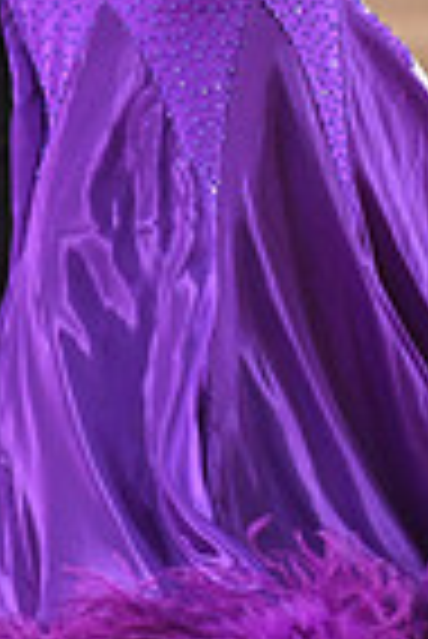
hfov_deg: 2.1
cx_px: 2
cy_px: -243
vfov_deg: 3.2
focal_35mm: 652
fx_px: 11598
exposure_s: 1/400
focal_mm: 160
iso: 3200
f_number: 5
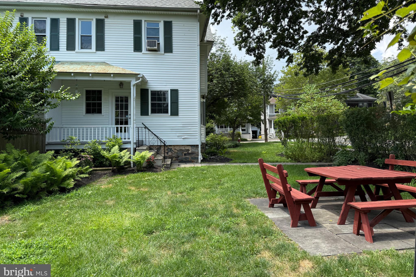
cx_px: 208
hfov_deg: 71.5
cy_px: 125
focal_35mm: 25
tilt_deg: +2.8
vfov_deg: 51.2
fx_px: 289
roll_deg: +0.2
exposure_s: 1/1522
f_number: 1.78
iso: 100
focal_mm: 6.76
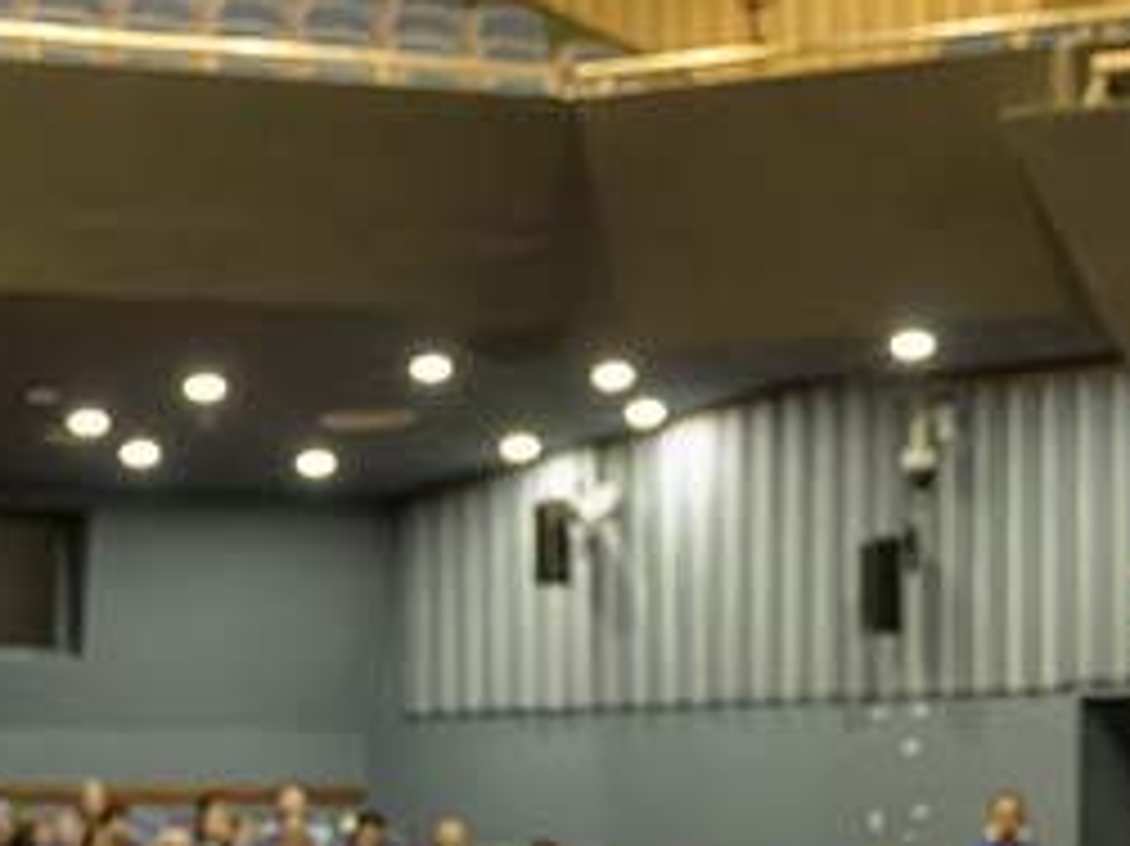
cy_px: 1418
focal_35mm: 158
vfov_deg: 9.1
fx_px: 5155
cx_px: 621
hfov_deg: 12.5
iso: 7200
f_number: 3.5
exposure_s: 1/250
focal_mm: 43
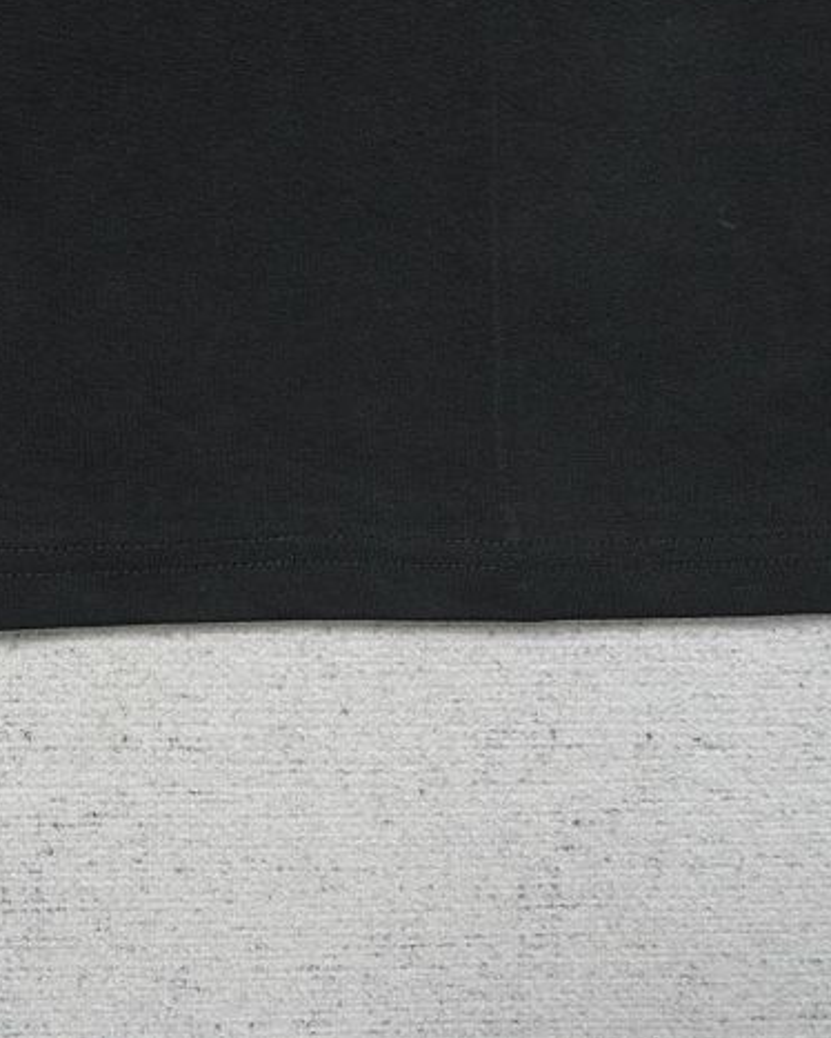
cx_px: 127
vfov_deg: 40.4
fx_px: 1407
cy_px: 455
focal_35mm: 46
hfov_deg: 31.7
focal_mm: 19
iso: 1600
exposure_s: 1/100
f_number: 10
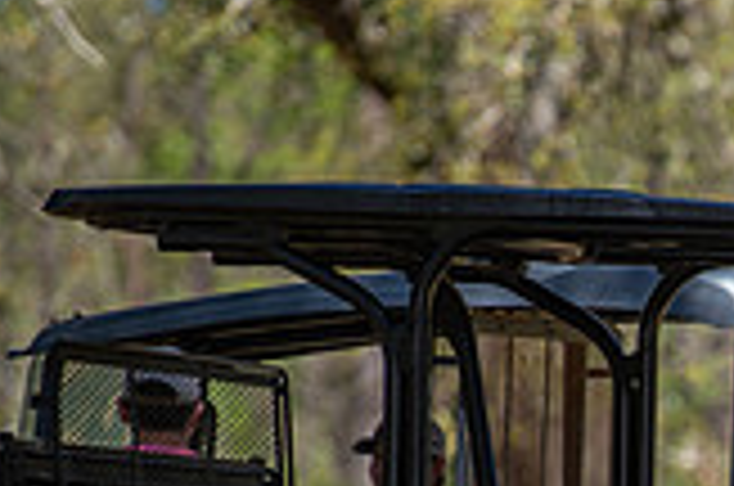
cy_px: 616
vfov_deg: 1.9
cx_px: 1018
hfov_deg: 2.9
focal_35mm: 712
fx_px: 14488
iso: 50
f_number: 2.8
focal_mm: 200
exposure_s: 1/250
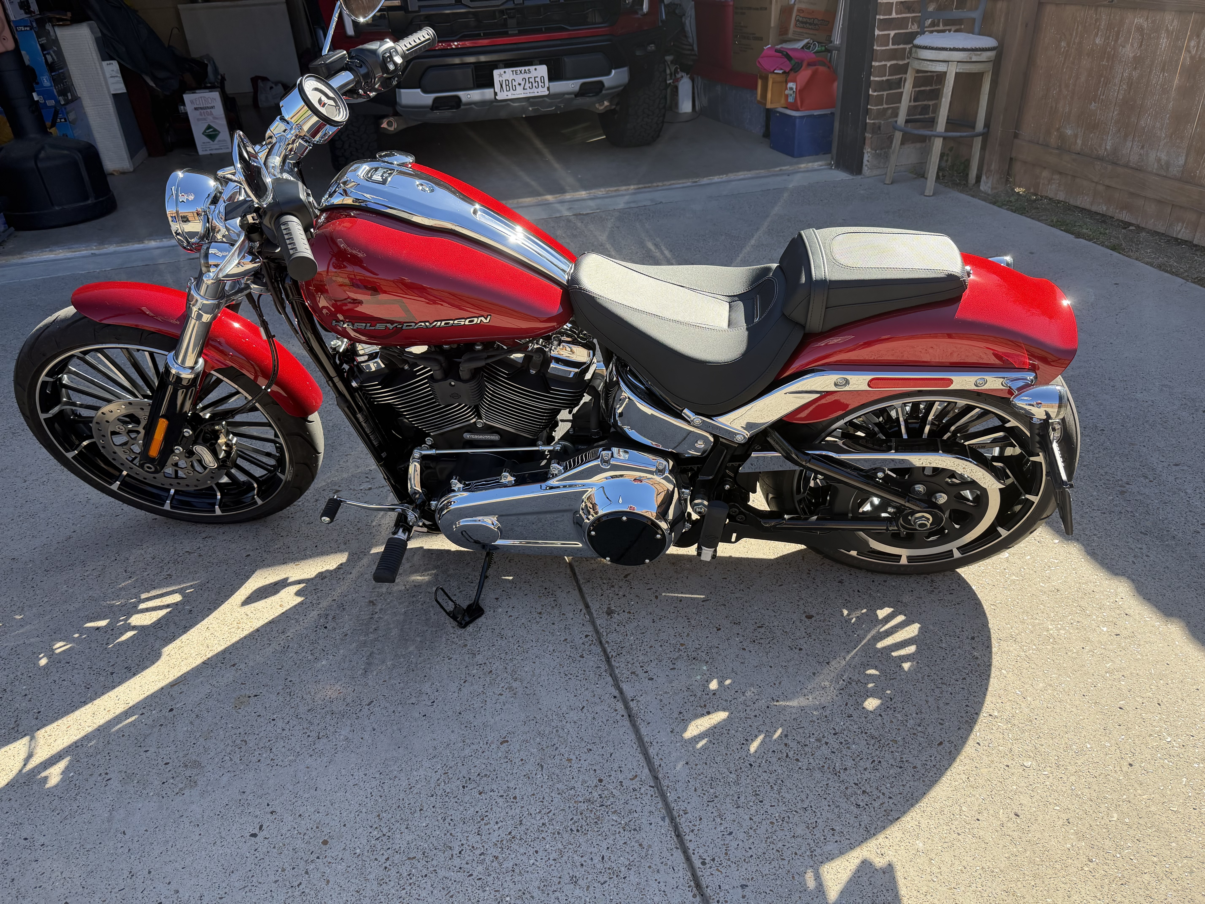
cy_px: 452
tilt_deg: -28.9
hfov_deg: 71.6
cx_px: 602
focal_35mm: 24
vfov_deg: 56.8
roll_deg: +2.9
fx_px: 835
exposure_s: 1/1385
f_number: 1.78
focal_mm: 6.76
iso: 100
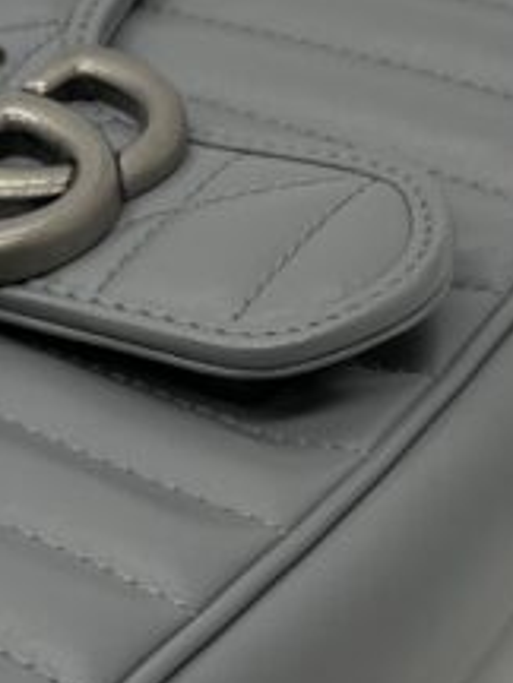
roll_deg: +1.0
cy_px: 297
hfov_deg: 11.6
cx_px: -206
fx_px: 2430
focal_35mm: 123
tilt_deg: -37.0
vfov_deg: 16.0
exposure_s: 1/238
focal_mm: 5.1
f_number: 1.6
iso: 40
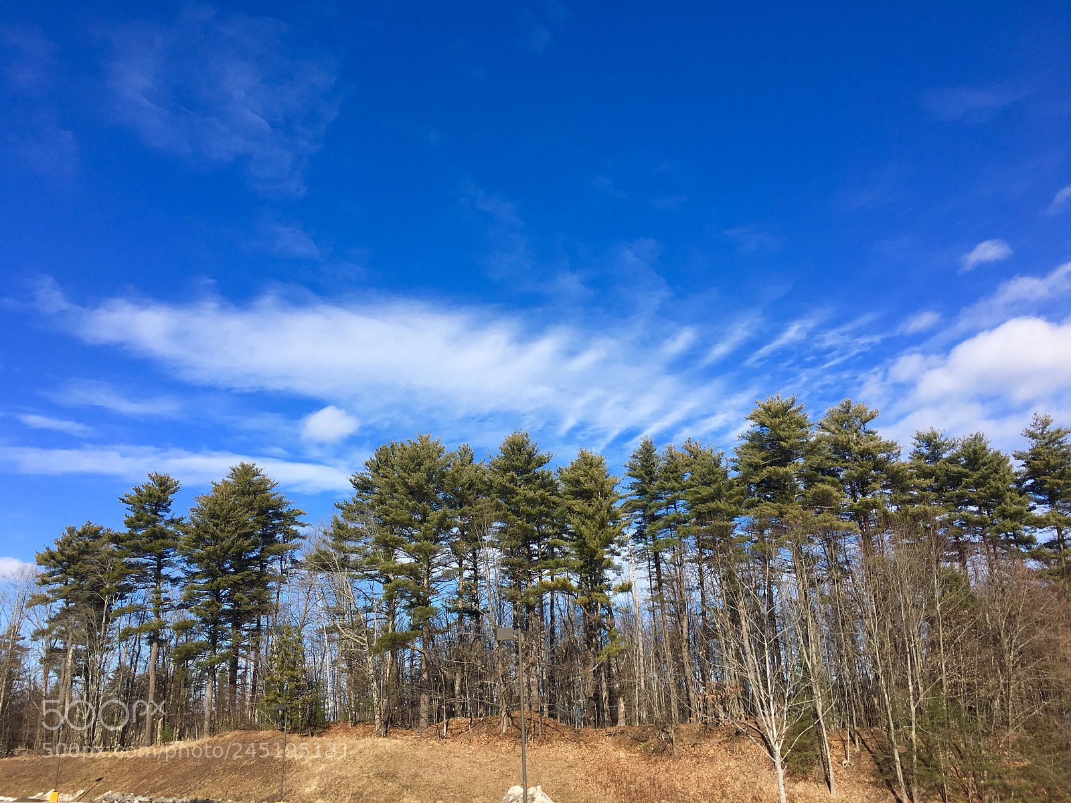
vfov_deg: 48.2
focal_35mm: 29
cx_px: 536
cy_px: 402
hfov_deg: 61.7
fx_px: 897
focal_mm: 4.15
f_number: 2.2
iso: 25
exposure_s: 1/1672
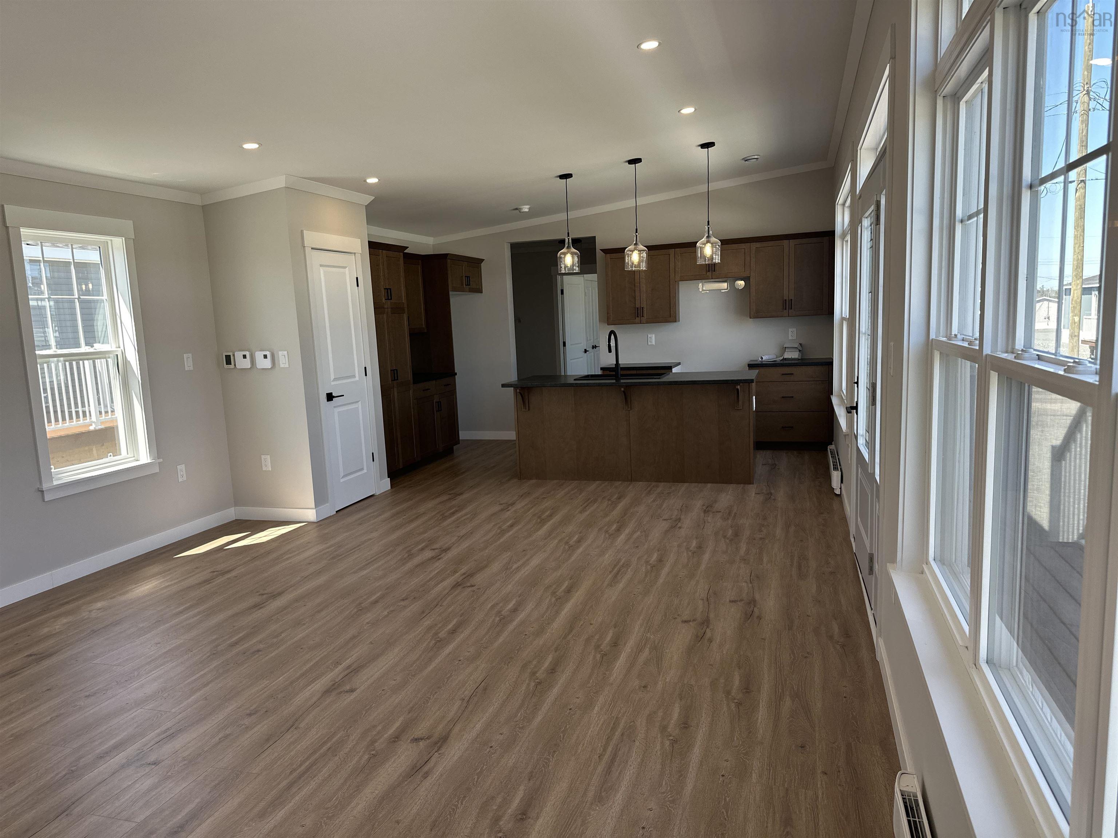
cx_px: 559
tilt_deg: -6.8
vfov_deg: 56.8
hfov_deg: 71.6
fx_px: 775
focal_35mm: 24
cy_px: 419
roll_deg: +2.5
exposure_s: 1/279
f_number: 1.78
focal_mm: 6.86
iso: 80
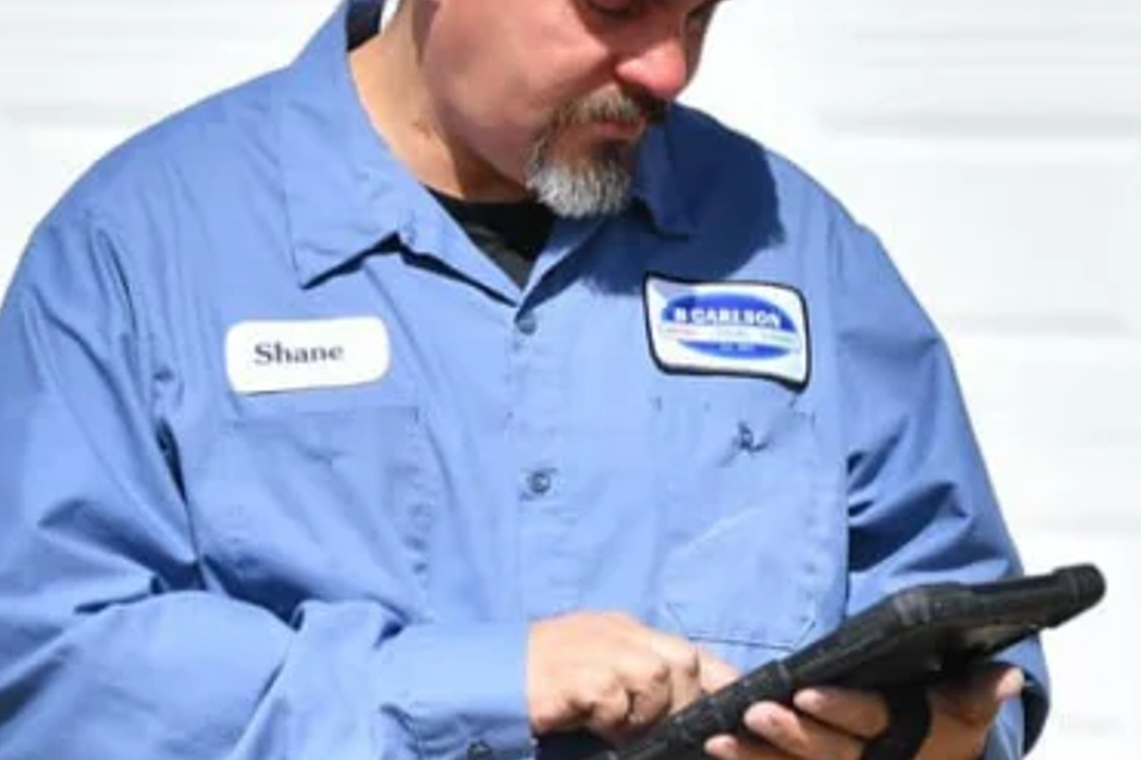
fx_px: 6558
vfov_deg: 6.6
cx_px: 541
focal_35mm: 207
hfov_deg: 9.9
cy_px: 349
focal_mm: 50
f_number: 2.8
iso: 125
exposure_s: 1/3200
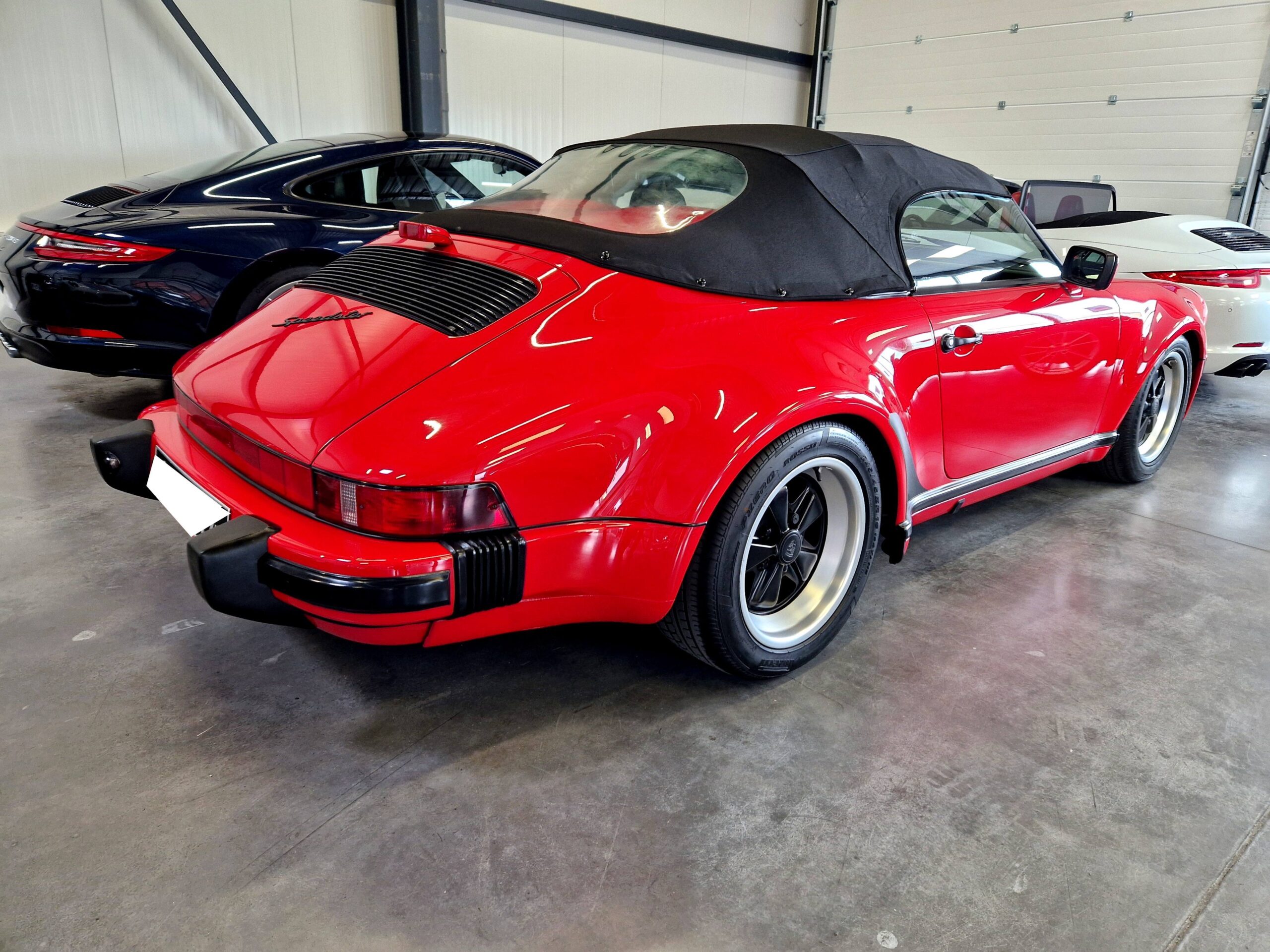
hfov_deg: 73.9
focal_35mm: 23
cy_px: 476
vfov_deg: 58.9
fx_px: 844
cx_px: 635
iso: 200
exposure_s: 1/100
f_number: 1.8
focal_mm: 5.4
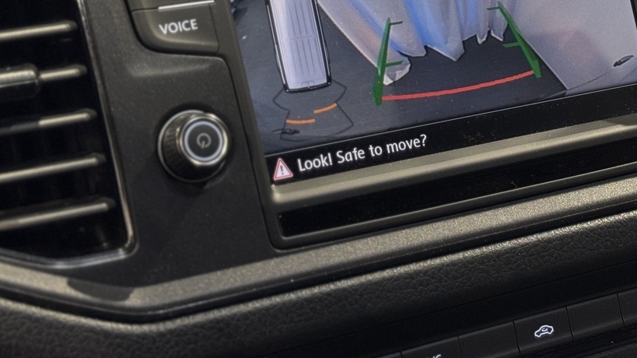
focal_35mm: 92
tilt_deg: -18.7
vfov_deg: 13.0
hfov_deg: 23.0
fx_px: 1553
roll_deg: -2.3
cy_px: 5
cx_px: 446
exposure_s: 1/50
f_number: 1.78
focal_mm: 6.76
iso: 64
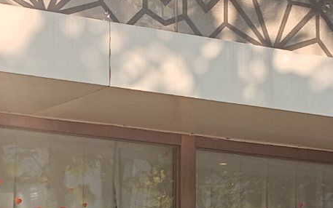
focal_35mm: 171
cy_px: 130
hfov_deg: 12.2
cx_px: 197
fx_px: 1552
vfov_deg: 7.7
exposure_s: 1/179
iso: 100
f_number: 1.8
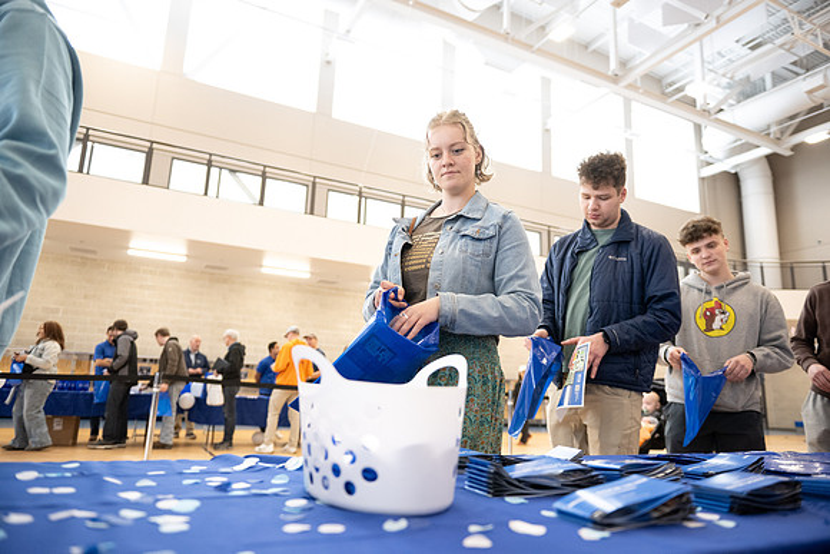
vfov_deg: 53.2
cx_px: 415
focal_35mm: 24
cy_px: 277
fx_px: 553
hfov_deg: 73.7
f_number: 2.8
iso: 2500
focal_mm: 24
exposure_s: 1/320
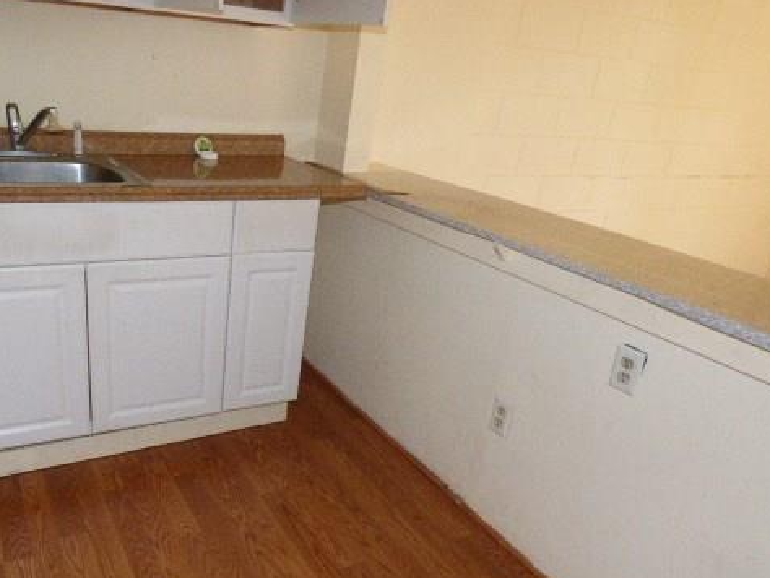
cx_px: 258
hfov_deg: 63.7
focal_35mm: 27
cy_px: 359
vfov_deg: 50.9
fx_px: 601
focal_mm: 3.58
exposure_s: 1/125
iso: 800
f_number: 2.8
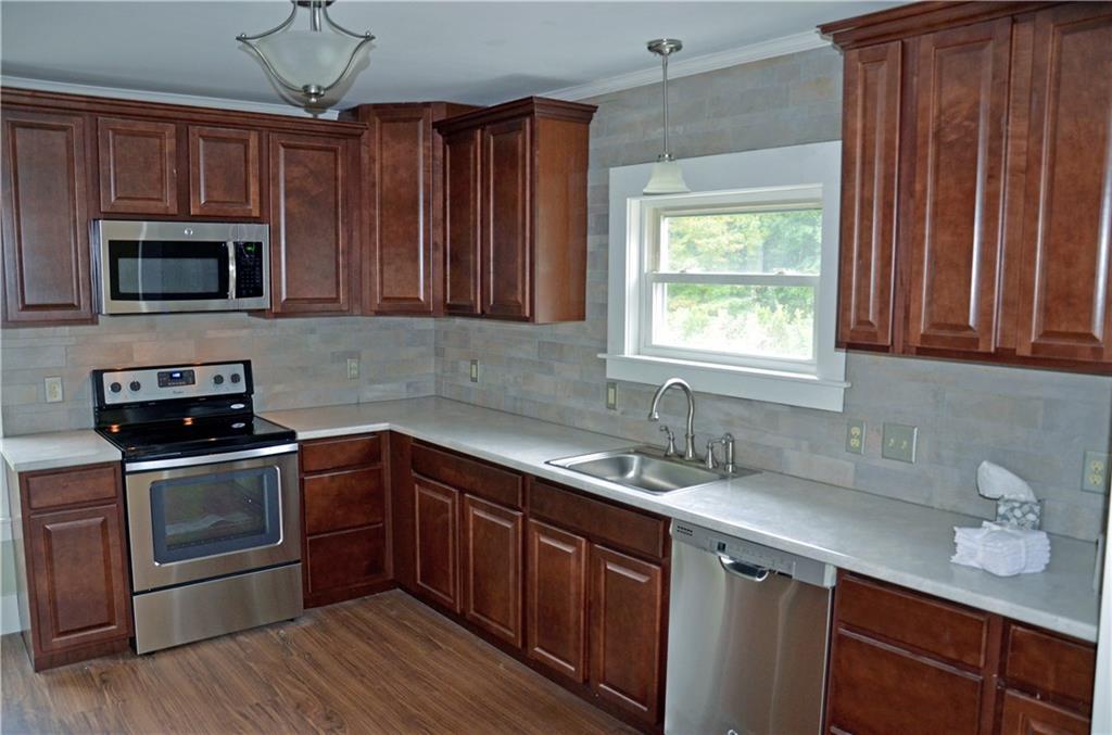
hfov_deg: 67.5
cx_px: 556
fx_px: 832
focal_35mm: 27
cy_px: 368
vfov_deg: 47.7
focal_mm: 18
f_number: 3.5
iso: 800
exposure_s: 1/60
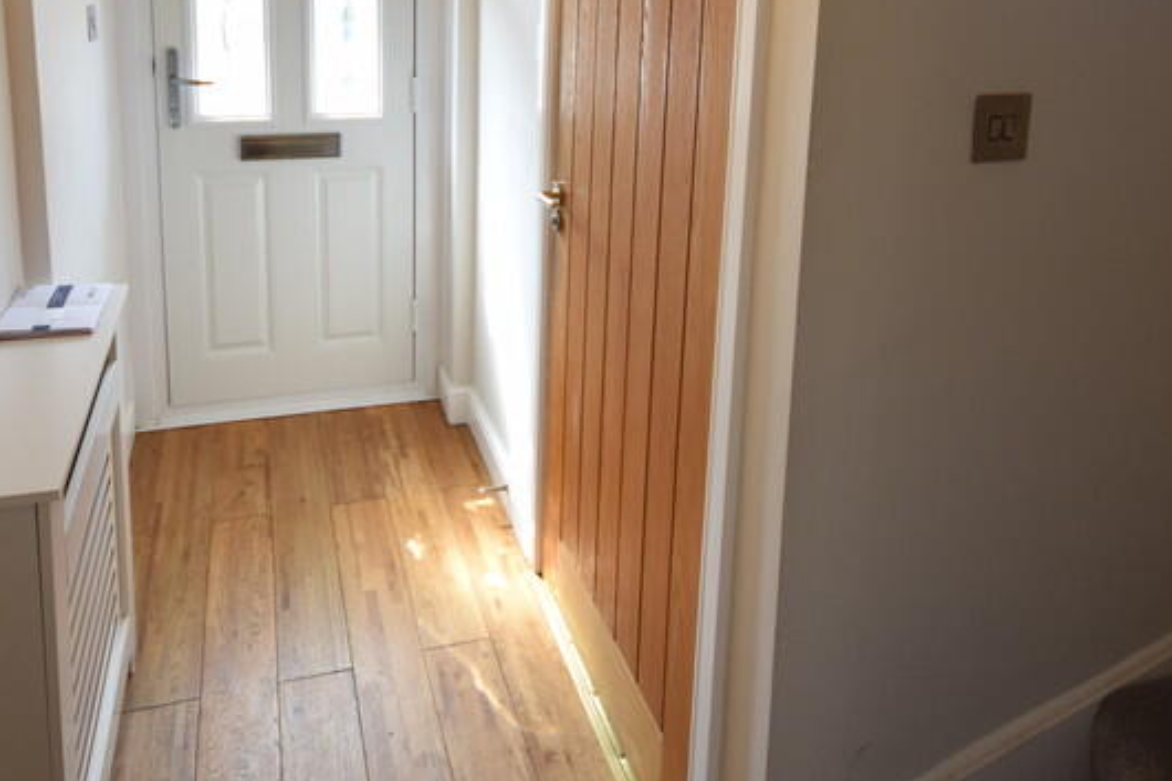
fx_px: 944
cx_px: 559
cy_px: 125
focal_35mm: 29
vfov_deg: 42.3
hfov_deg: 63.6
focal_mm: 10
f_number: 4.5
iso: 400
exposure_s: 1/80
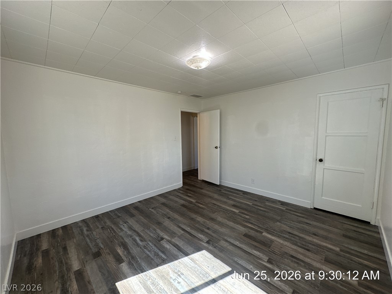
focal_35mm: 14
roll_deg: +0.4
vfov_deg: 85.7
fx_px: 159
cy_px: 147
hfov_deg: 102.1
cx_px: 196
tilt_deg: -5.2
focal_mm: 2.22
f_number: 2.2
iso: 80
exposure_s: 1/120
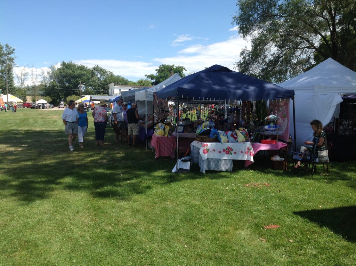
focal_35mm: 35
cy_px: 133
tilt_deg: -2.9
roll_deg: +0.1
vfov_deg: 40.6
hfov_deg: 52.7
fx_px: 359
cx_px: 178
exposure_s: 1/1592
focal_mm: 4.28
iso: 50
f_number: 2.4
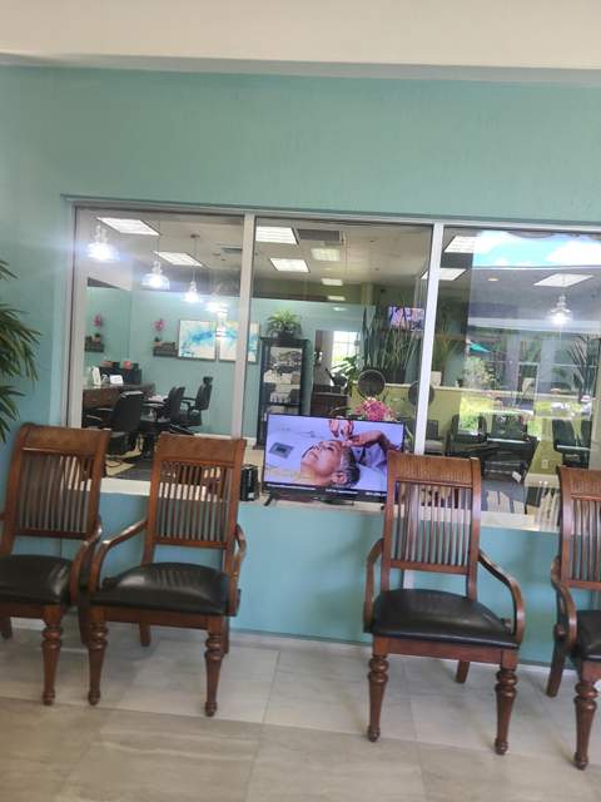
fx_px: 602
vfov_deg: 67.3
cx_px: 300
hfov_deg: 53.1
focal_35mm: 26
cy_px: 401
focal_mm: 5.4
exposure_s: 1/60
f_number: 1.8
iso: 80
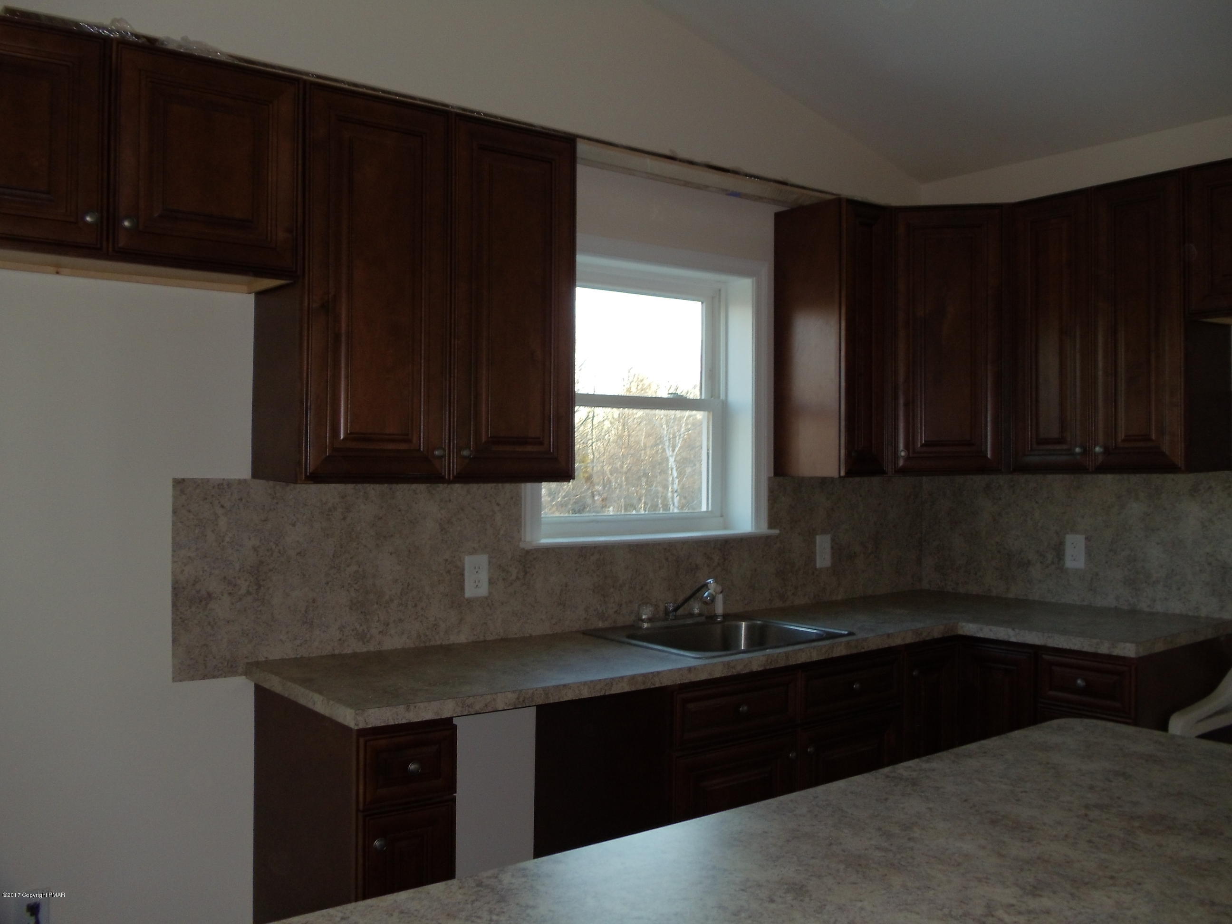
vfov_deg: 32.9
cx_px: 616
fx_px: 1566
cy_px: 462
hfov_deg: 42.9
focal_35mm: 44
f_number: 3.5
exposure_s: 1/30
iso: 80
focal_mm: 6
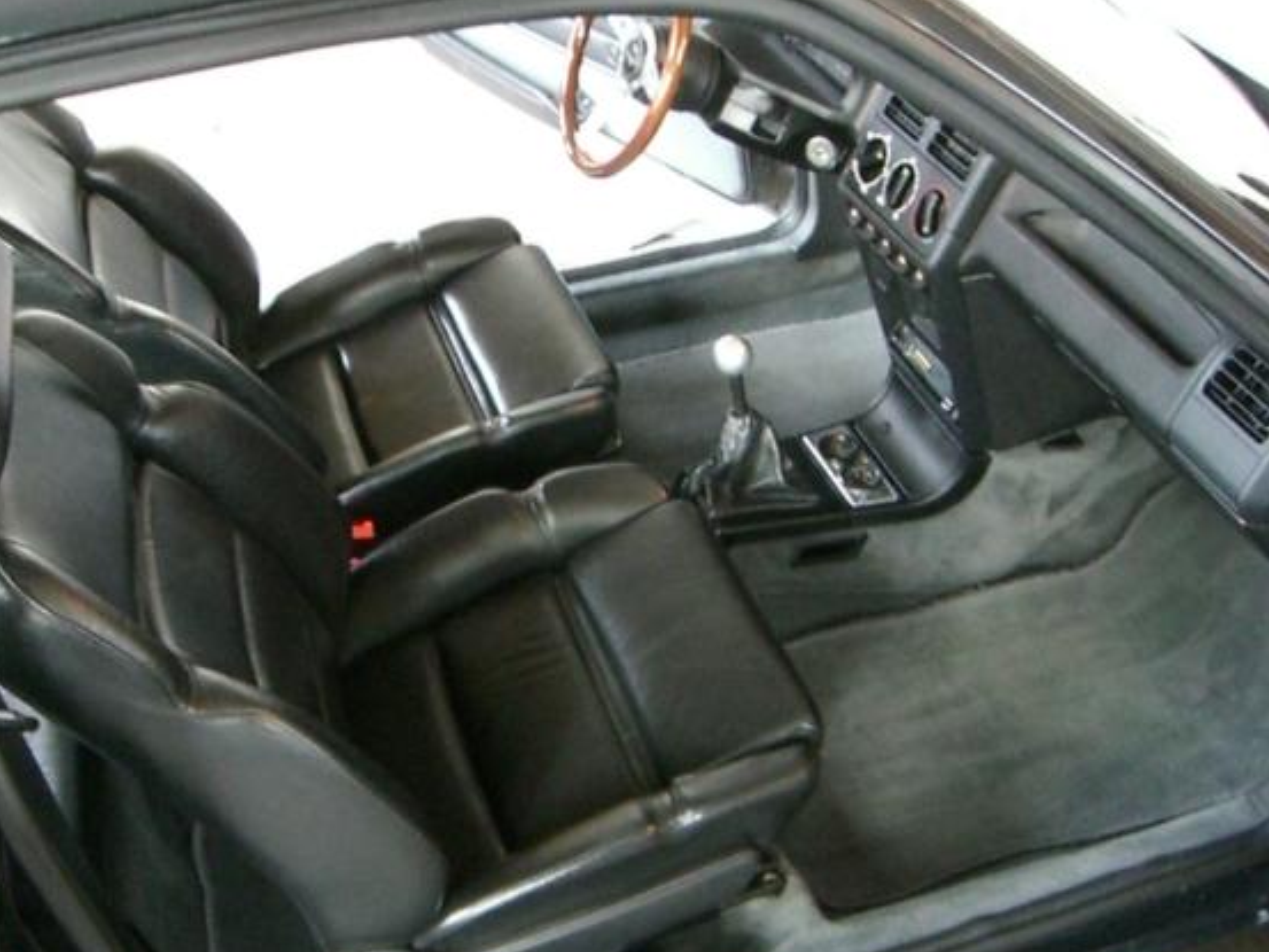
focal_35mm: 44
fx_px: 1613
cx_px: 537
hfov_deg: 42.8
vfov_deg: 32.9
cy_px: 502
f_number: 2.7
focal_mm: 6.2
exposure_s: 1/15
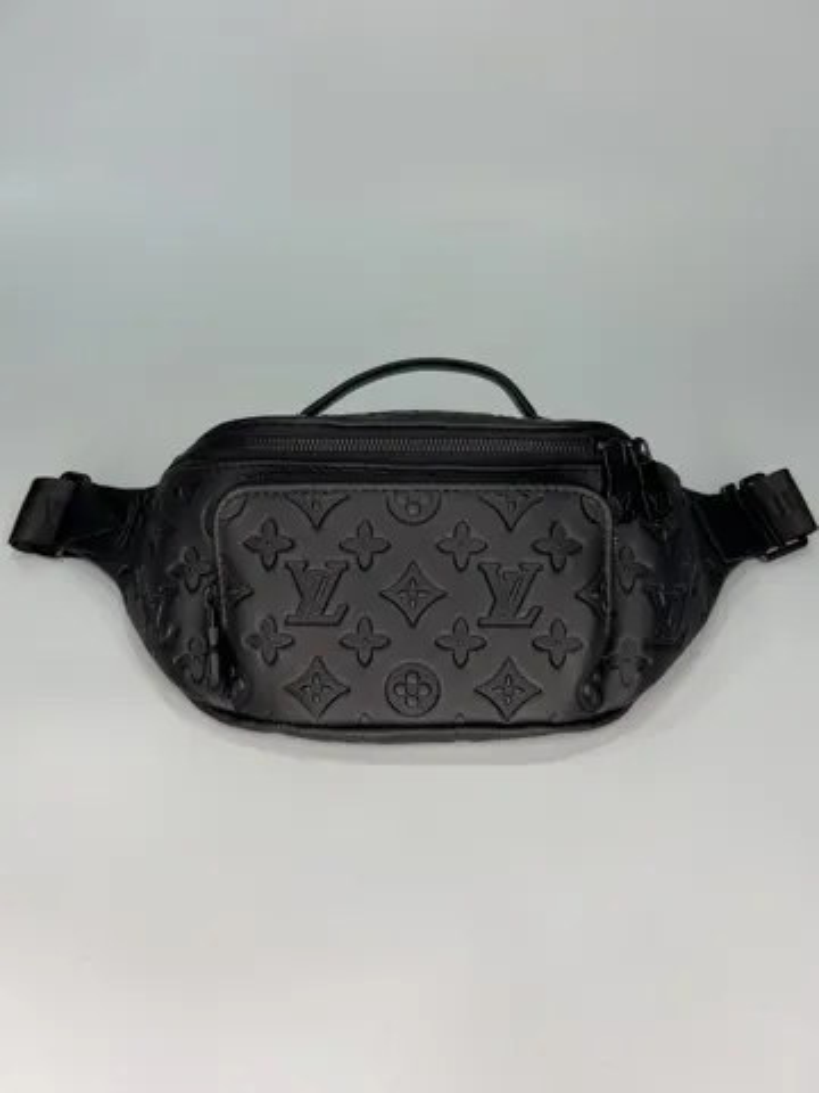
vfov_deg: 67.3
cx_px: 410
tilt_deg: -41.1
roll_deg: +0.9
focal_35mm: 26
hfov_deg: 53.1
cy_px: 546
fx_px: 820
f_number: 1.5
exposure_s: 1/387
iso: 50
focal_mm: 5.7
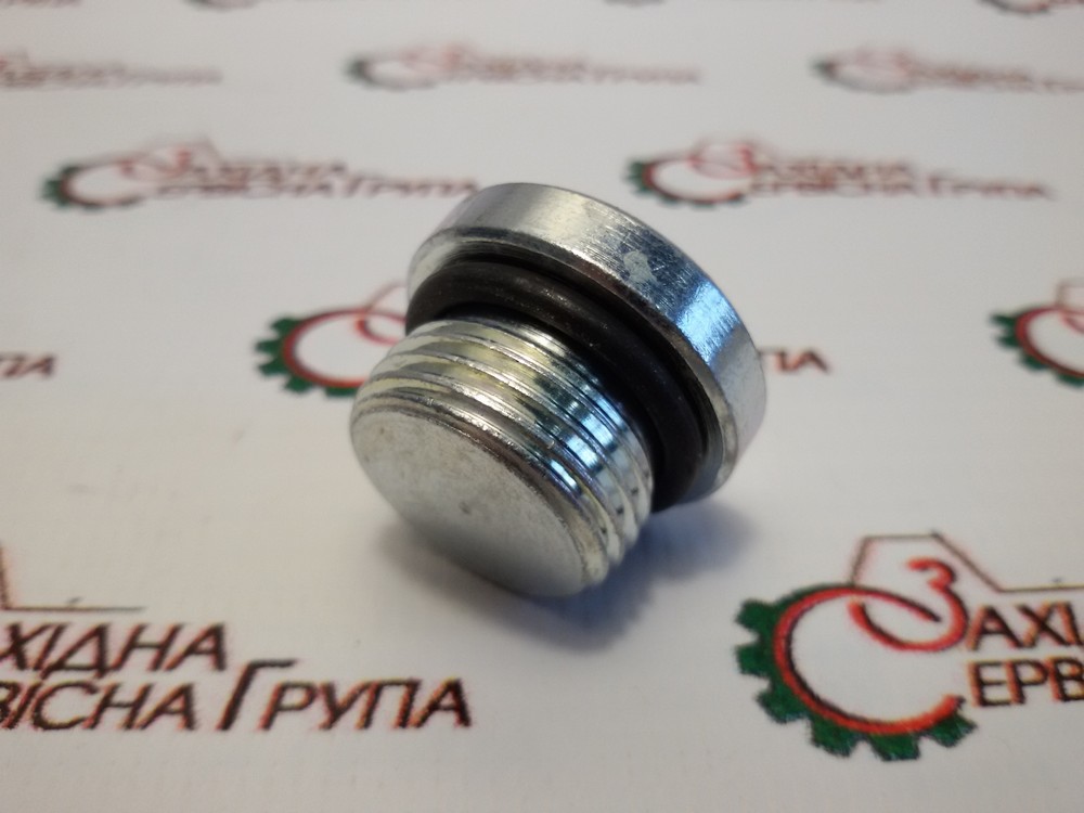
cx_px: 542
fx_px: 971
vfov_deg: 45.4
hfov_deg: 58.4
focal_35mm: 31
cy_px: 406
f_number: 2.4
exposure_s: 1/100
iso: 64
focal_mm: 2.93
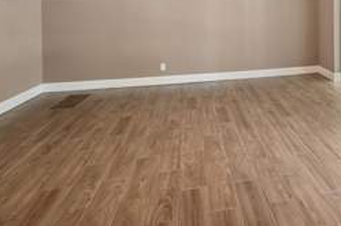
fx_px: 255
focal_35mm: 27
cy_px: 12
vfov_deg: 42.6
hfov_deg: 63.2
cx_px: 259
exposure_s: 1/4
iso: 250
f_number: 6.3
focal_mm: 14
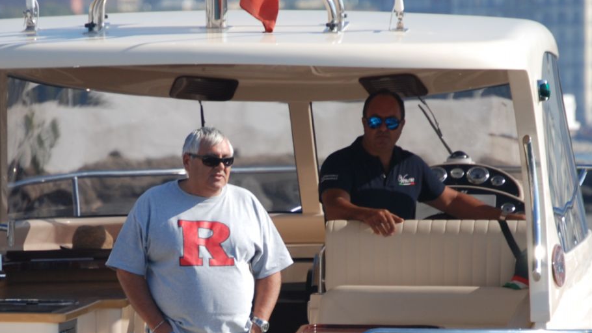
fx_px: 10424
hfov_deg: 3.3
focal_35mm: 664
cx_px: 234
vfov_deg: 1.8
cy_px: 375
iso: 200
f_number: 5.6
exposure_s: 1/640
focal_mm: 200
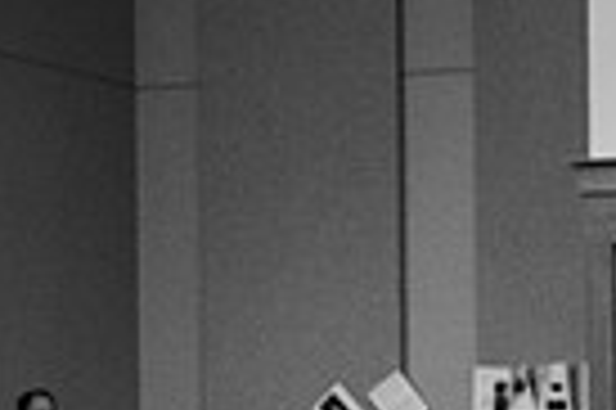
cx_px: 1079
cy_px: 685
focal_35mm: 195
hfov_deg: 10.0
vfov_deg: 6.9
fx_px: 3333
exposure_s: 1/250
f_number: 2.8
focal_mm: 46
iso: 2000
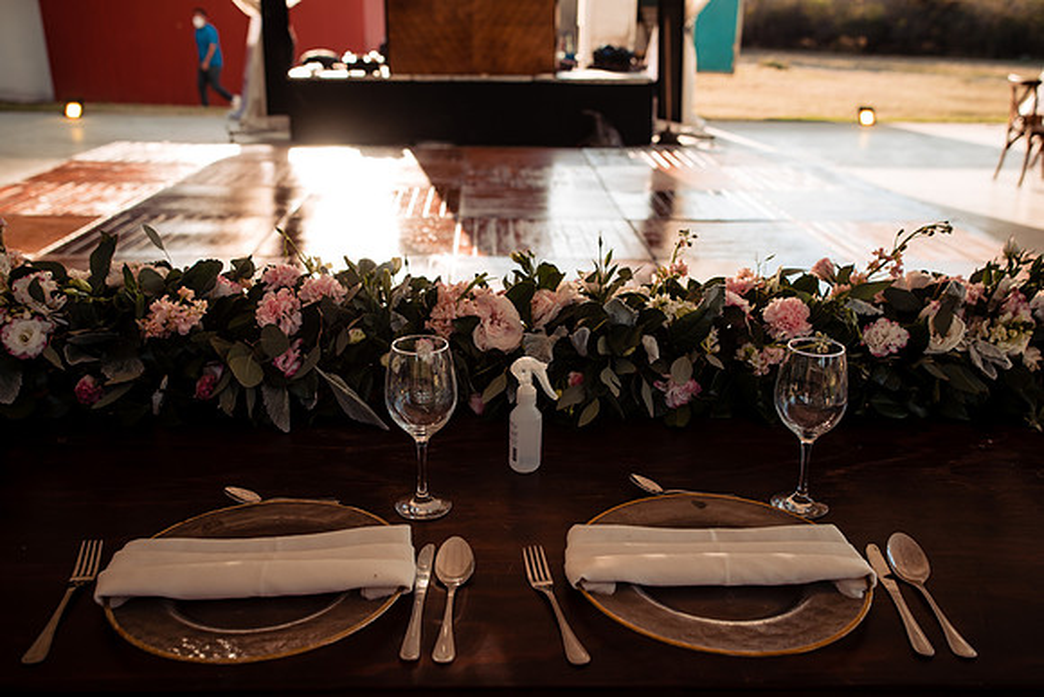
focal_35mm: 35
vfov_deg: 37.9
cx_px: 522
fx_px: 1015
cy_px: 348
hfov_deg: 54.4
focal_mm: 35
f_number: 4
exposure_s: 1/320
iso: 125
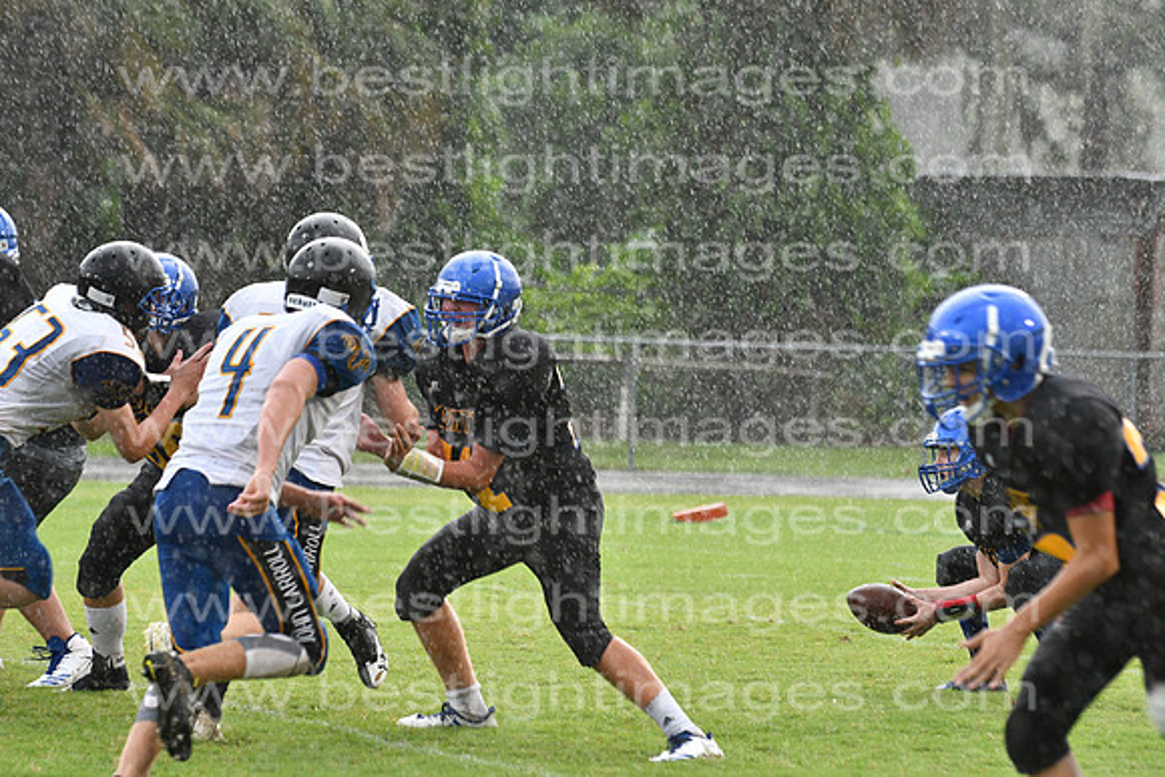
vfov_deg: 6.5
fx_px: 6797
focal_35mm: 210
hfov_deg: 9.8
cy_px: 388
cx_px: 582
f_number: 4.5
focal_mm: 140
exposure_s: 1/500
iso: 1000
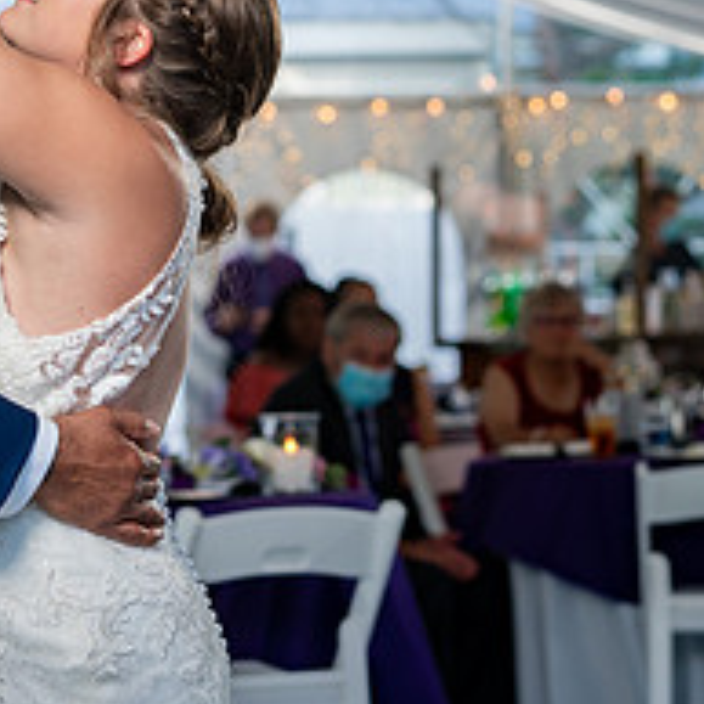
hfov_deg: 9.6
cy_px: 20
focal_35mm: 180
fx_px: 4142
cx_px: -4
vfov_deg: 9.7
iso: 400
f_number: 4
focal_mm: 70
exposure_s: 1/200
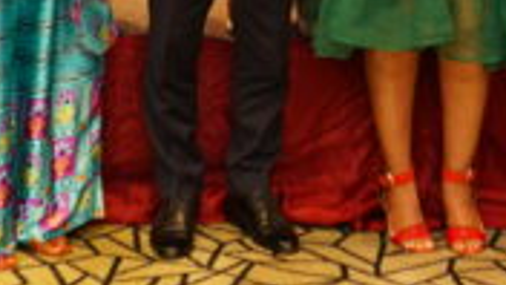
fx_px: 2147
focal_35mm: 160
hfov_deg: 13.4
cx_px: 322
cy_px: -285
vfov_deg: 7.3
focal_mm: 35
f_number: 2
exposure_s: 1/100
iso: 1000
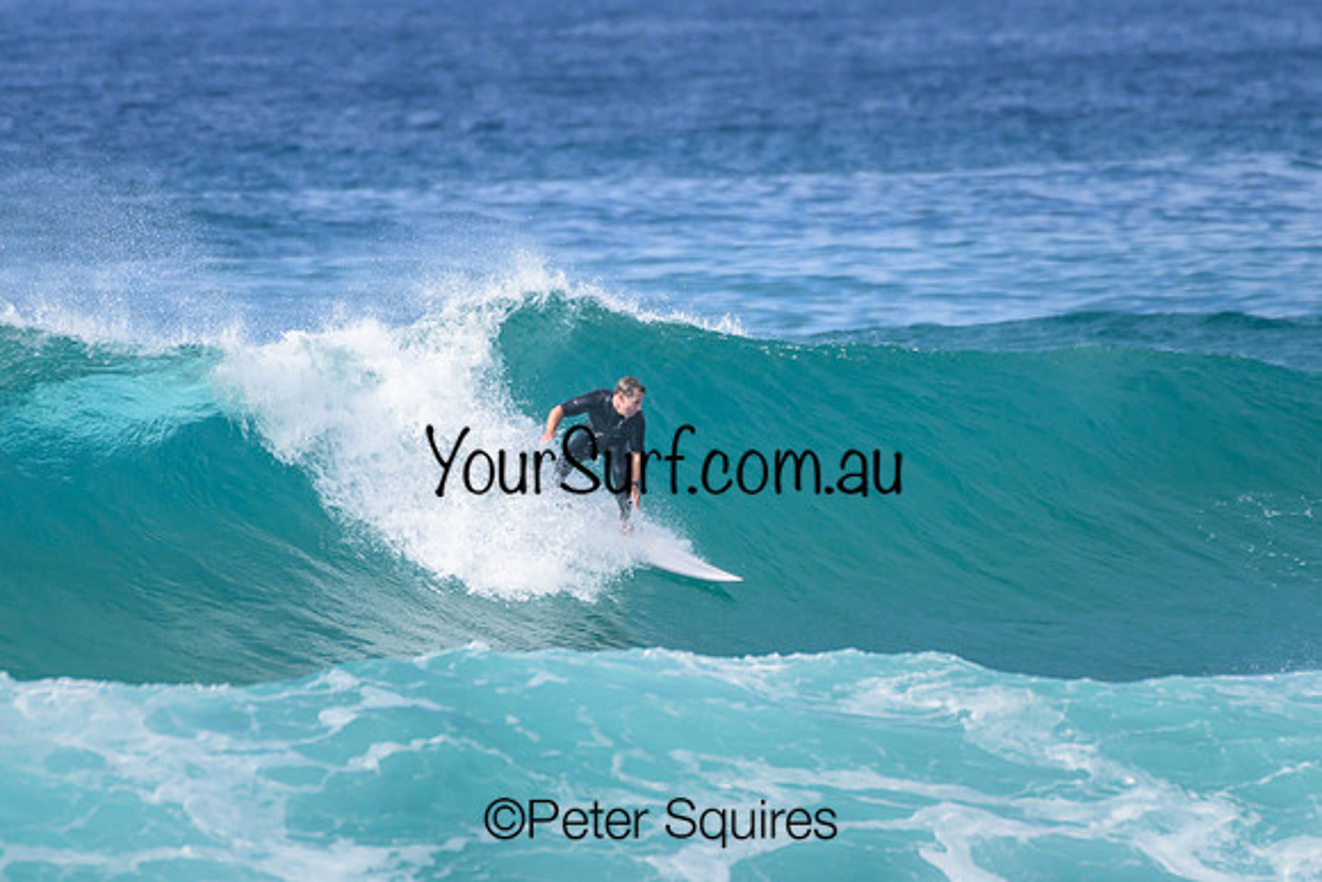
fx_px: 36729
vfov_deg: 1.4
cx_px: 661
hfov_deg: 2.1
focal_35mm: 1000
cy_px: 441
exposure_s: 1/2000
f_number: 11
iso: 1100
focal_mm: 1000
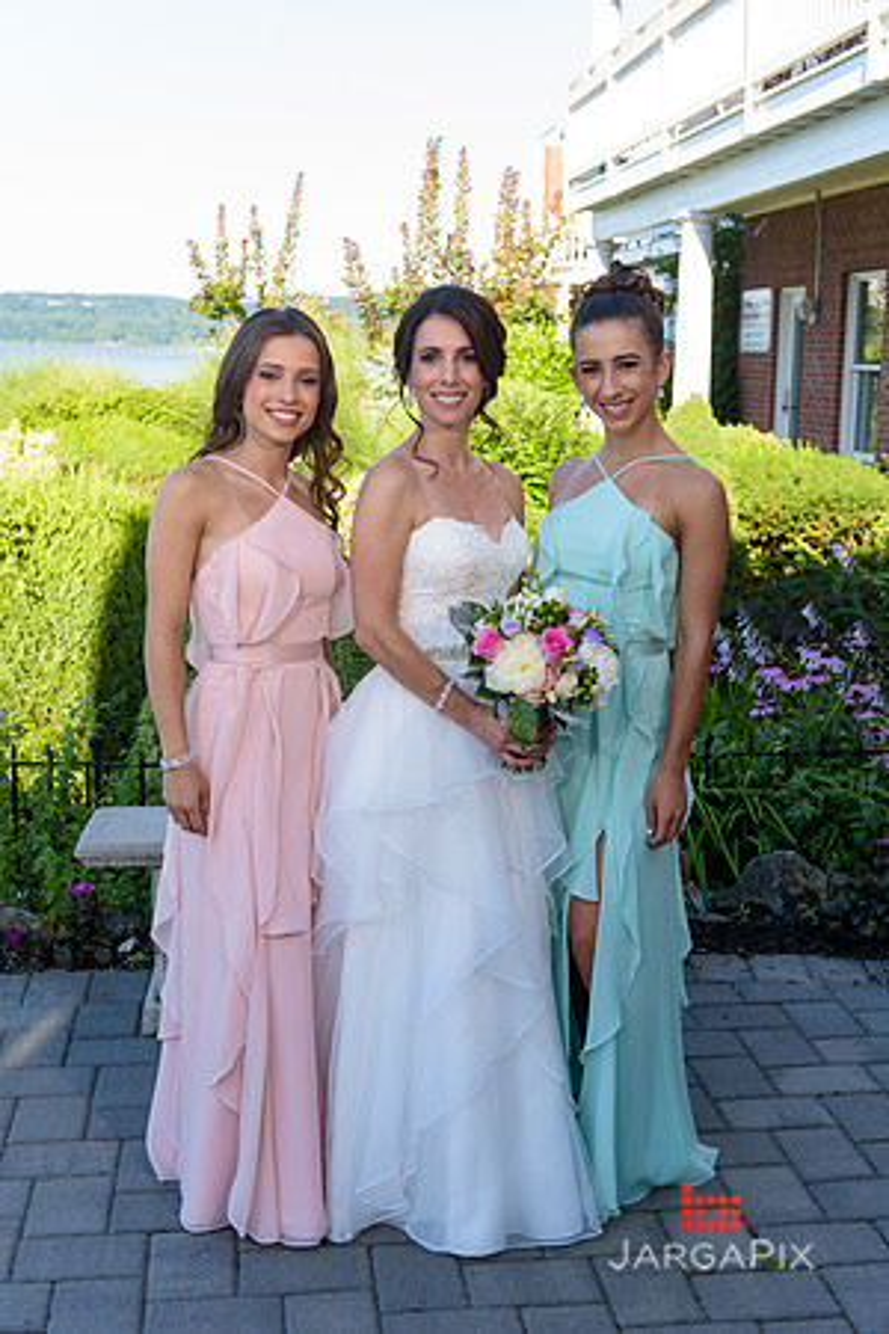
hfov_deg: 28.1
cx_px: 444
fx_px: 1778
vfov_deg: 41.1
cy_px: 667
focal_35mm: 48
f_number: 4
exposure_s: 1/250
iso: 200
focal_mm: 48
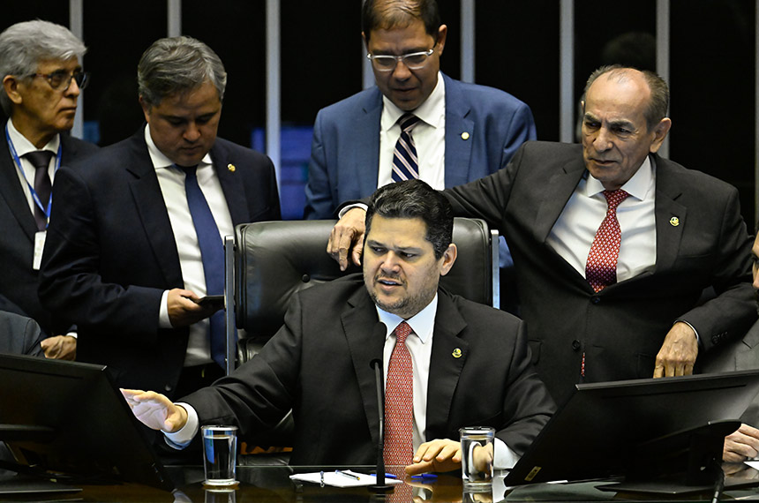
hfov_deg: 5.2
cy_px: 252
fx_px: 8418
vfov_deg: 3.4
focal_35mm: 400
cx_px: 380
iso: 8000
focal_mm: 400
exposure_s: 1/200
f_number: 4.5
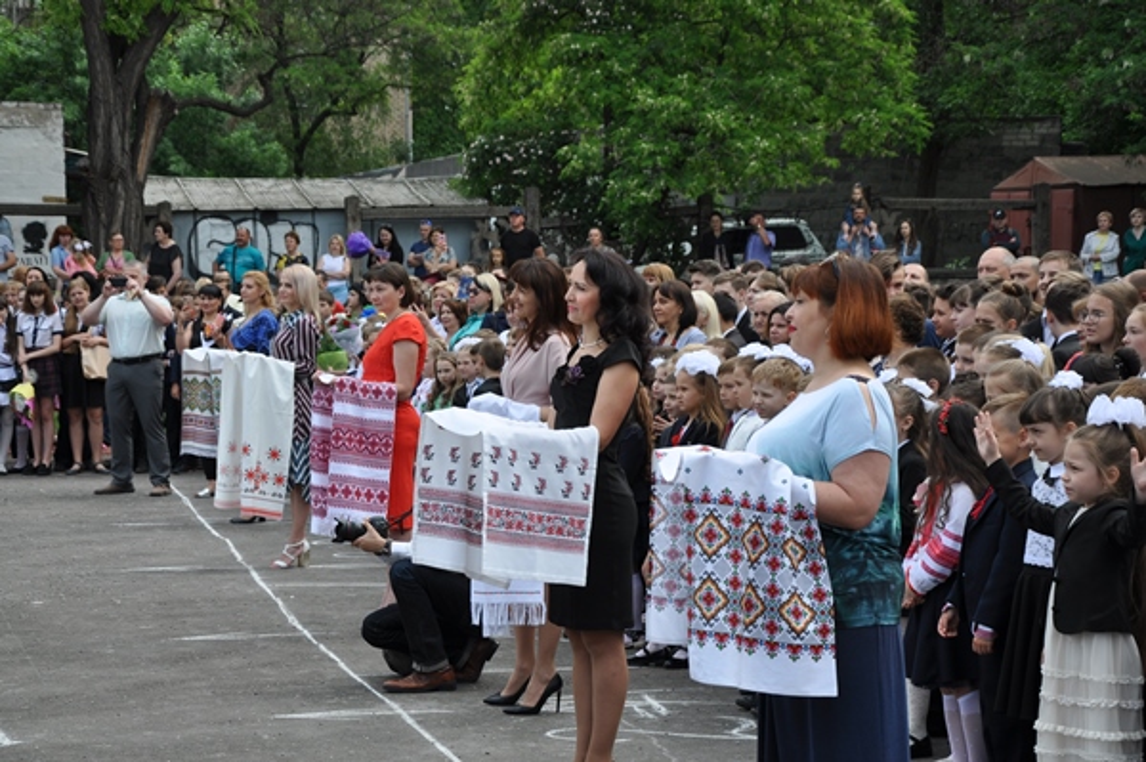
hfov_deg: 21.9
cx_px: 573
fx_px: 2958
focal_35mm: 93
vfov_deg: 14.7
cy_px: 381
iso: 200
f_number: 8
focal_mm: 62
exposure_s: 1/250
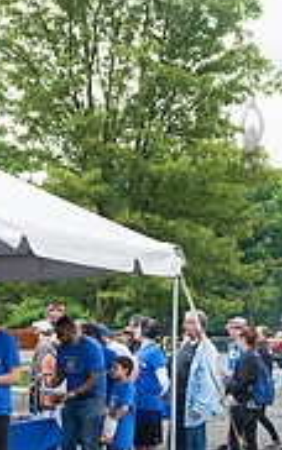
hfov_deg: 16.5
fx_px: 958
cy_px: 380
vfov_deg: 25.8
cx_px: 250
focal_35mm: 78
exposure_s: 1/800
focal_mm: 24
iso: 200
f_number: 3.5
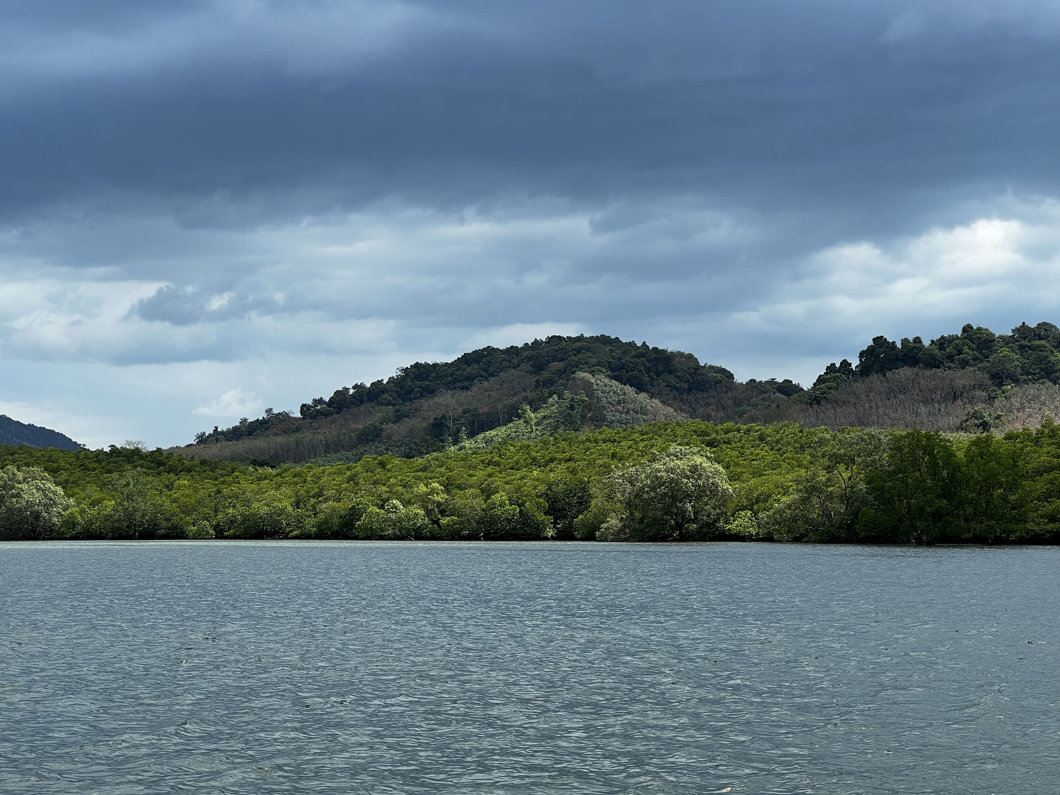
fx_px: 2358
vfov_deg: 19.1
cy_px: 398
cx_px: 530
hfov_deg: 25.3
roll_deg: +1.0
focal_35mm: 77
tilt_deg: +3.7
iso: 32
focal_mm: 9
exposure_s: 1/573
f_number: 2.8
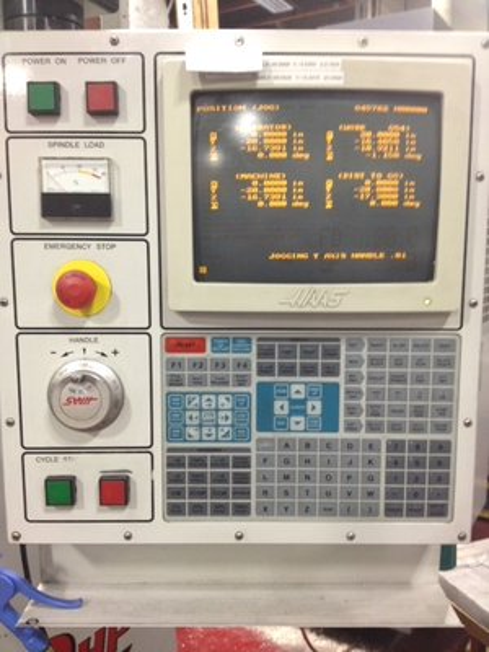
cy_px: 326
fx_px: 659
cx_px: 244
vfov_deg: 52.6
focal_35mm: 35
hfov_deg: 40.7
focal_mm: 4.28
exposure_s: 1/20
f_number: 2.4
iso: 160
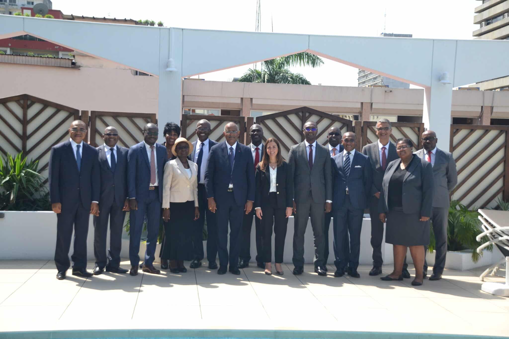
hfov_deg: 37.9
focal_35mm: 52
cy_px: 170
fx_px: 742
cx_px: 254
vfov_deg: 25.7
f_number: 5
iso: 400
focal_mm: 35
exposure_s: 1/1250
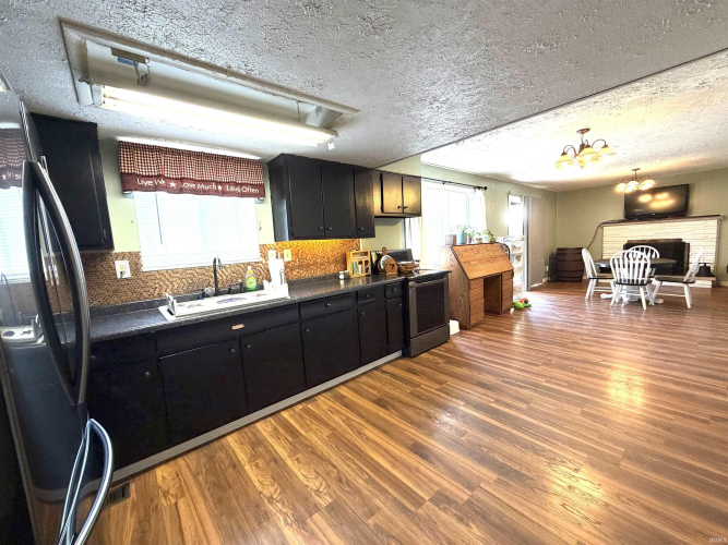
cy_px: 272
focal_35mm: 14
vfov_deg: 85.7
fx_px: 294
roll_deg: +3.5
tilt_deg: -6.3
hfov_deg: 102.1
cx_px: 364
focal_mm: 2.22
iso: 250
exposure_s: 1/60
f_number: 2.2
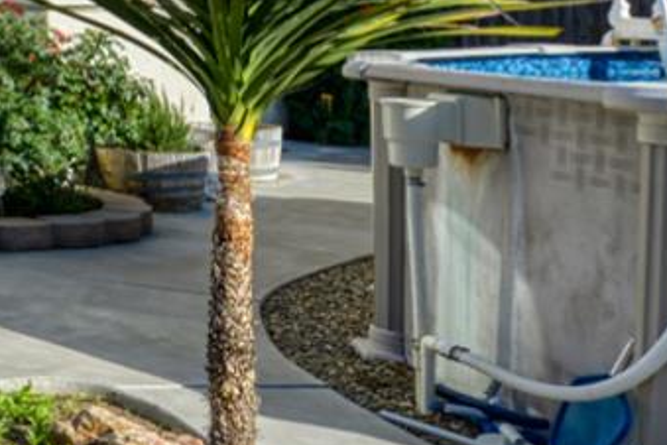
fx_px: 1149
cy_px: 6
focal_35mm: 62
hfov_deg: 22.3
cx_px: -478
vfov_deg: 21.2
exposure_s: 1/1000
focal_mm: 14
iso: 400
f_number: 10
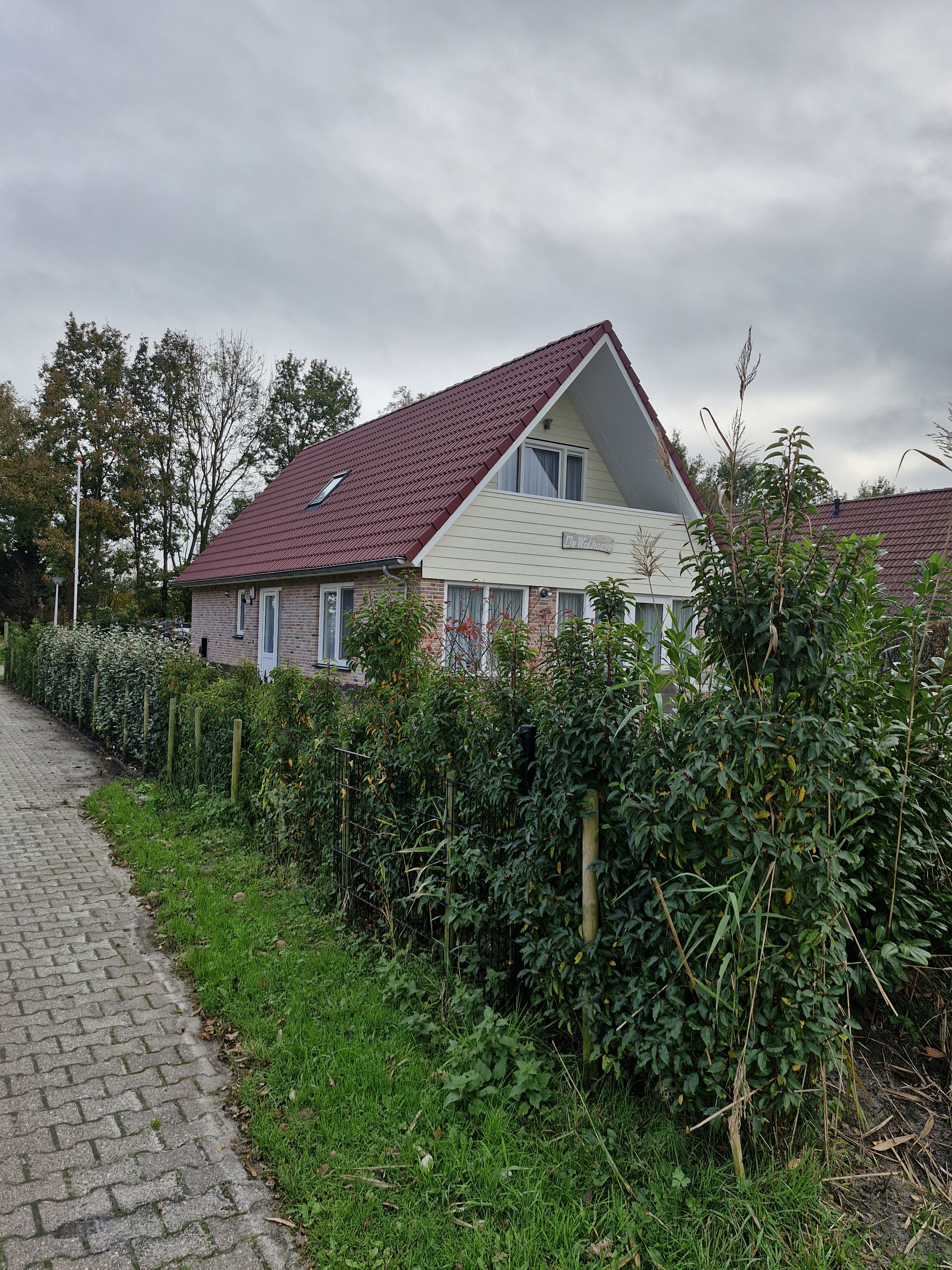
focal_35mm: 23
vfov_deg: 73.9
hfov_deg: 58.9
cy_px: 635
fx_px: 843
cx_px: 476
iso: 50
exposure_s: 1/1416
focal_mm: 5.54
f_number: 1.8
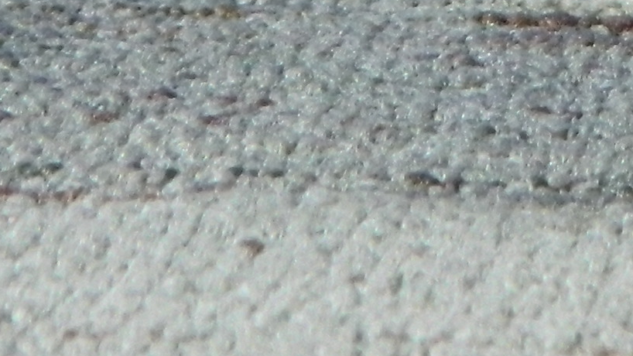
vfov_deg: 3.6
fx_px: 5505
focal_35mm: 328
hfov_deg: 6.5
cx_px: 960
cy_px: -770
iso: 400
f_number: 3.8
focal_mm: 10.2
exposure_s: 1/25
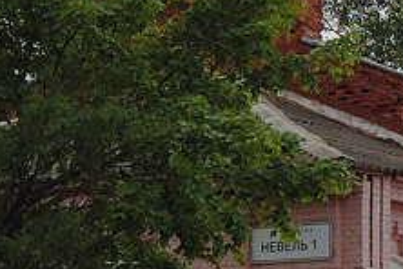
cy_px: 213
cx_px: 441
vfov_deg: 7.0
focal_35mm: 195
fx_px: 2183
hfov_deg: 10.4
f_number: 8
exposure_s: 1/400
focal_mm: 24
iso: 200
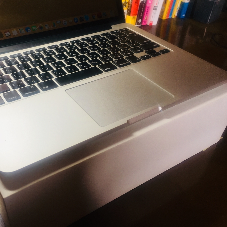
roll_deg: -2.8
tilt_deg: -39.4
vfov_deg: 47.2
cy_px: 112
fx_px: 260
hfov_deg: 46.7
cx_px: 82
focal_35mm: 35
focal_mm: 4.15
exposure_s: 1/60
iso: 32
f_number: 2.2
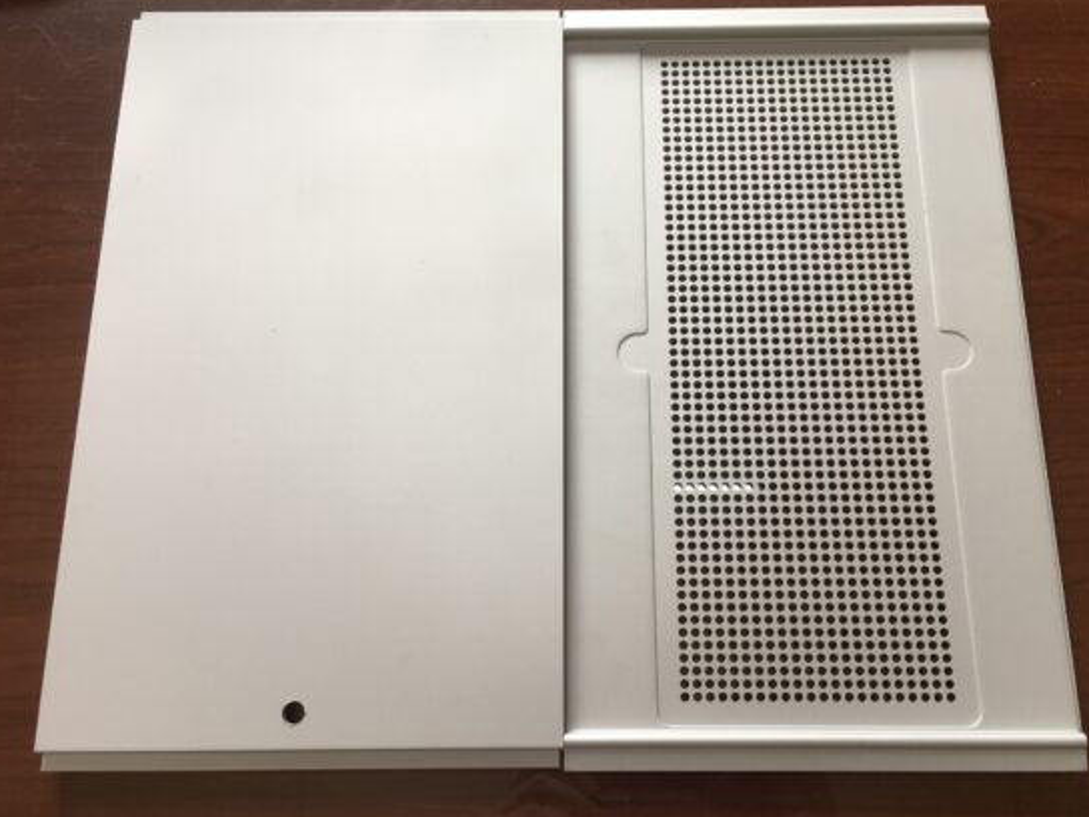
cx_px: 577
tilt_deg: -71.9
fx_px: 1007
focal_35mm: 32
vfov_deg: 44.2
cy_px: 404
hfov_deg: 56.8
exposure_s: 1/60
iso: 25
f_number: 2.2
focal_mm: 4.15
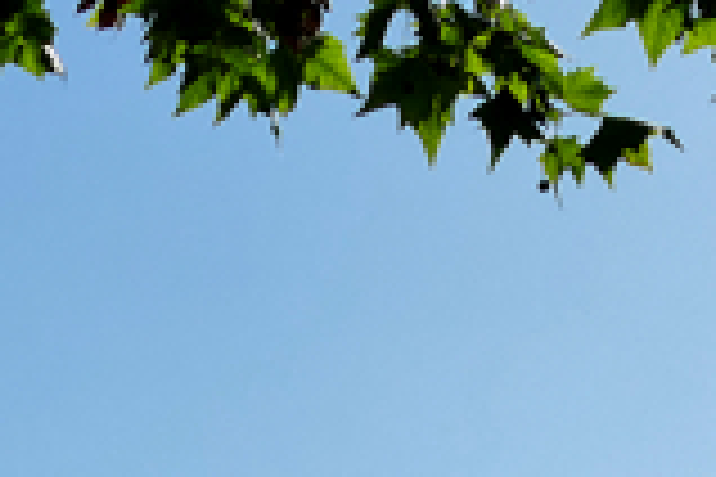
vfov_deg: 8.0
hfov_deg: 12.6
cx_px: 671
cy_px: 1051
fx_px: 3202
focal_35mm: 161
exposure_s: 1/1600
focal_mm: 9.1
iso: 125
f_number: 5
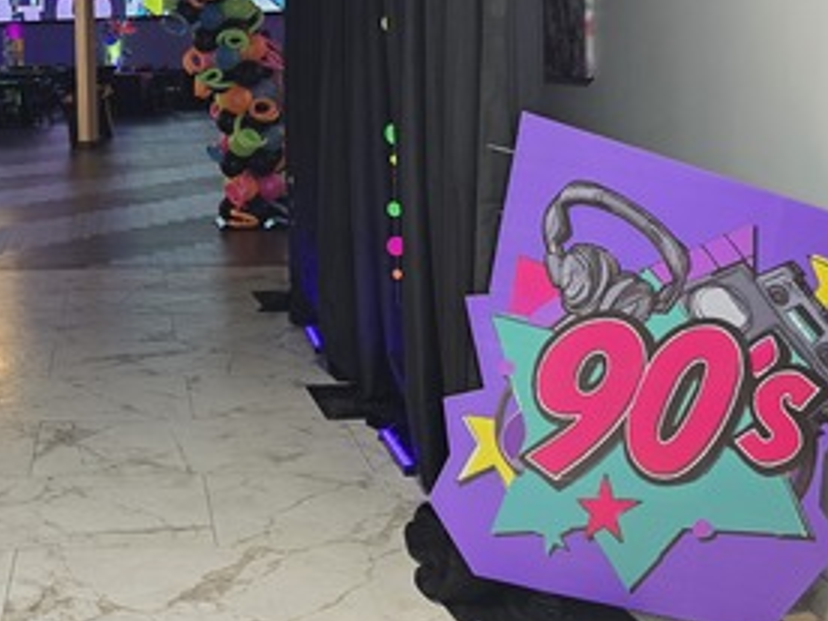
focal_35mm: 50
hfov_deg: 35.9
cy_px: 90
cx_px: 84
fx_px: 1196
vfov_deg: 28.2
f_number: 1.7
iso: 320
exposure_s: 1/120
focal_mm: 6.3
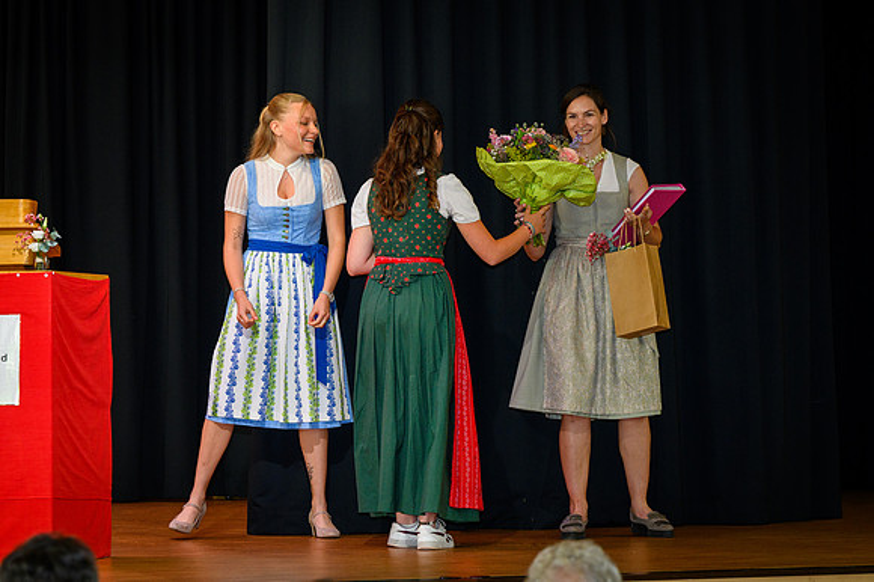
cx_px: 509
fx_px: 3128
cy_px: 270
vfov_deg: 10.6
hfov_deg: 15.9
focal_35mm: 129
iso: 2000
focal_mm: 110
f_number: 5
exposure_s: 1/200
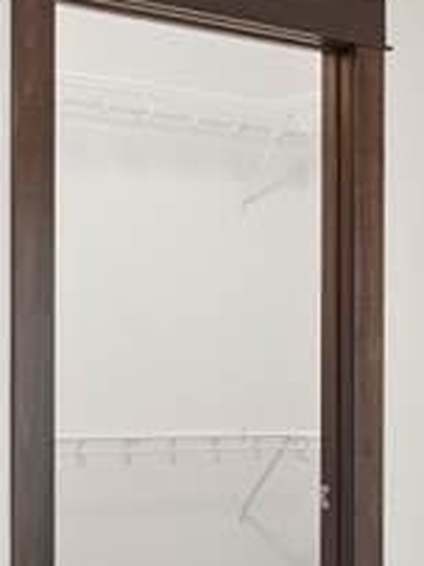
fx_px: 1586
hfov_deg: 13.9
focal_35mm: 97
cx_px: 711
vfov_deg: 20.2
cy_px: 389
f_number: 9
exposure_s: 1/13
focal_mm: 16
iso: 400
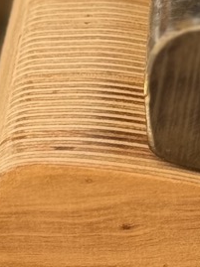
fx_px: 2208
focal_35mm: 286
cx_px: 276
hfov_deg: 5.2
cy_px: 268
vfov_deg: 6.9
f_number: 1.78
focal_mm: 6.76
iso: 50
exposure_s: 1/141
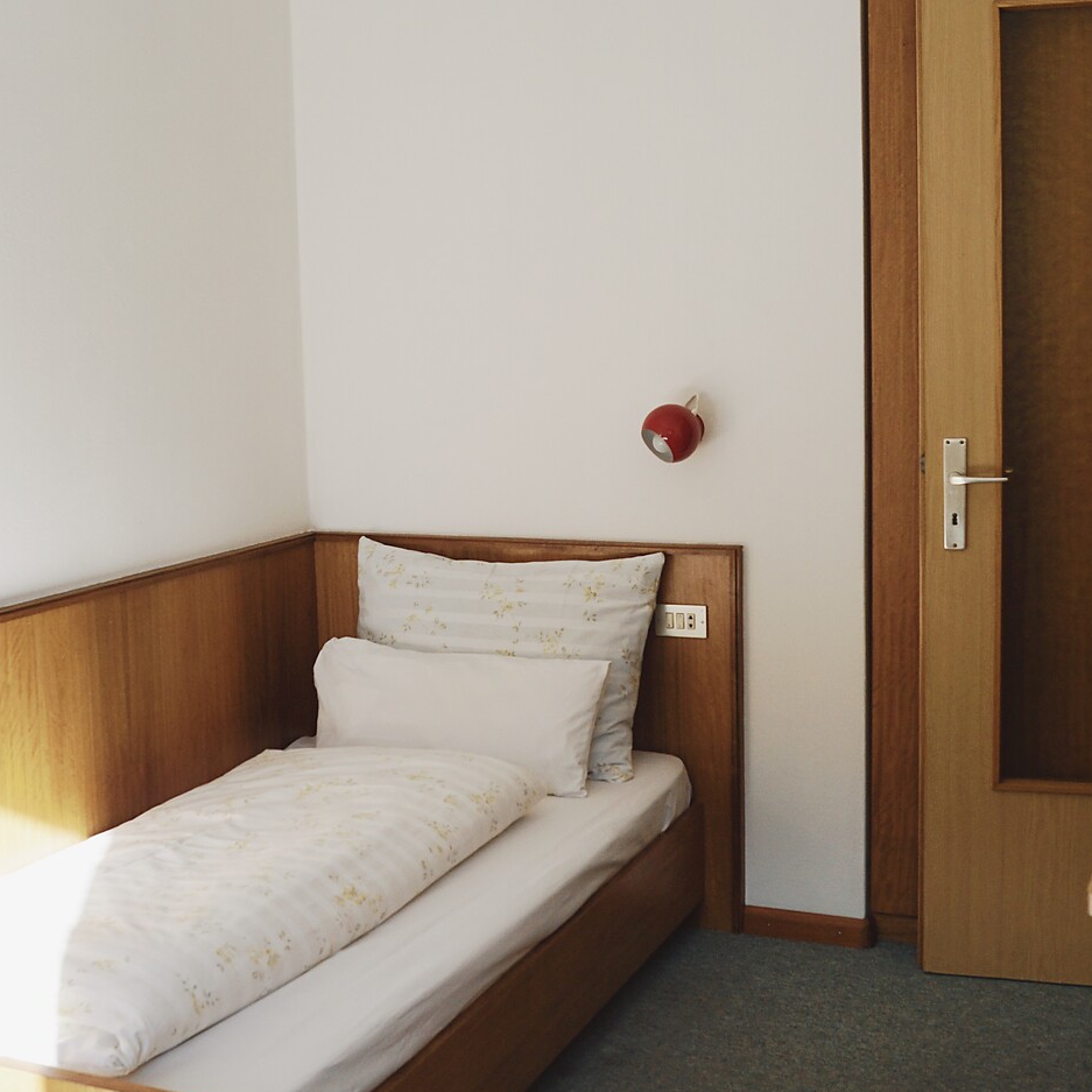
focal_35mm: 47
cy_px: 486
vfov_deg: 36.0
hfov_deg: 36.0
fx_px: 1677
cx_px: 451
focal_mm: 18
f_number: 6.3
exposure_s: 1/160
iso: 250
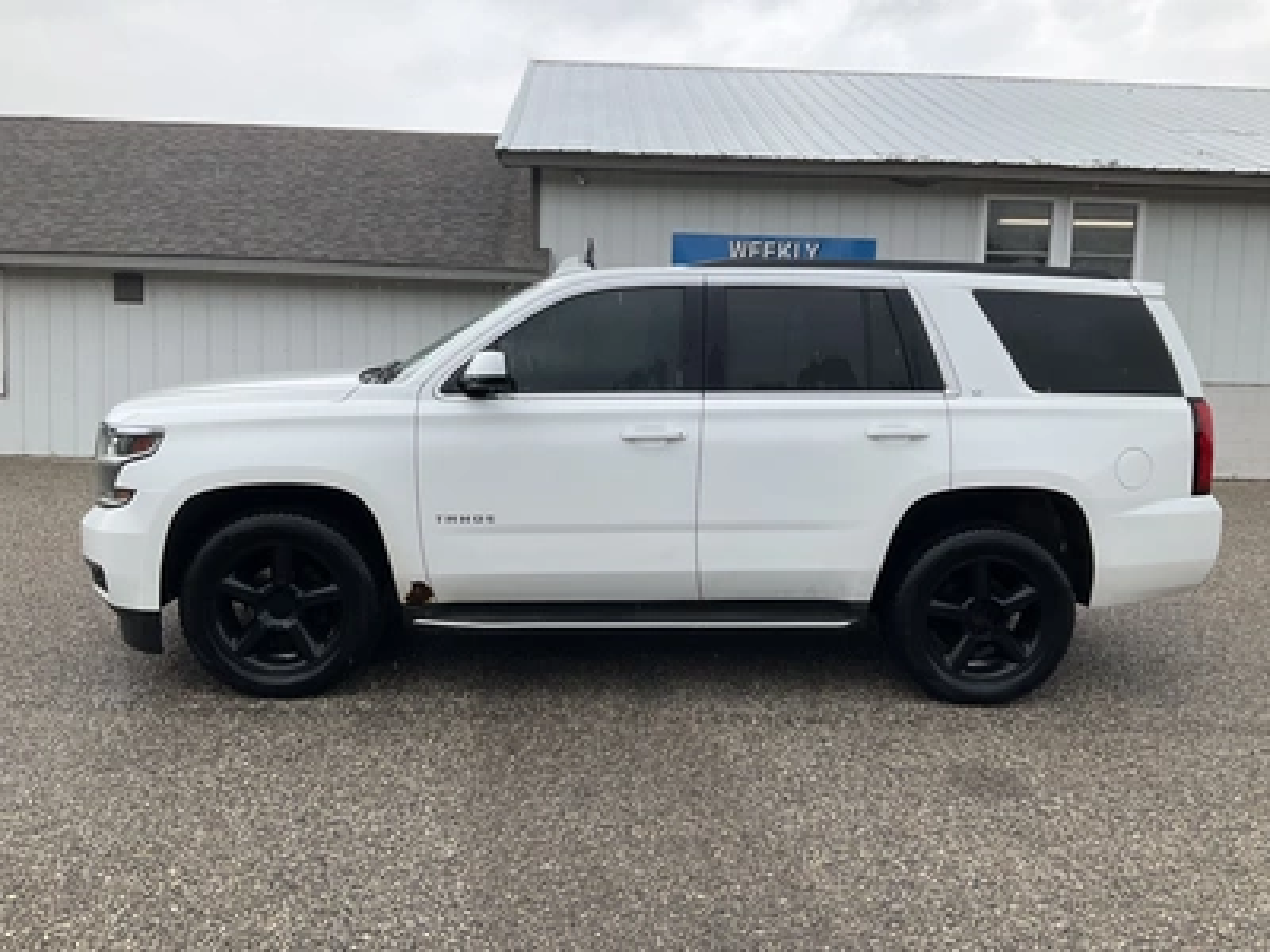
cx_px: 635
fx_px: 1064
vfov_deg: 48.2
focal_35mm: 29
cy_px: 476
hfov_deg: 61.7
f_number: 1.8
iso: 25
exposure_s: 1/606
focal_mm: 3
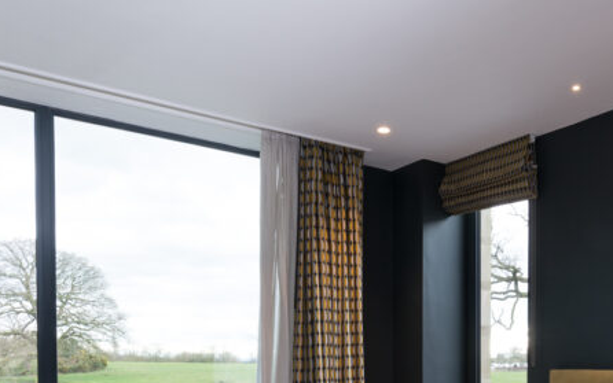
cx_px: 423
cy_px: 376
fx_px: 635
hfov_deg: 50.3
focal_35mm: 38
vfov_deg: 31.3
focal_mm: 16
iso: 100
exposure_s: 1/2.5
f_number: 11
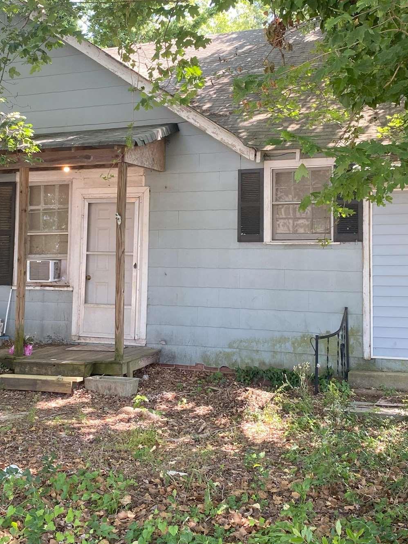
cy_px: 236
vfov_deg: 42.0
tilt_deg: +4.7
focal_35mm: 45
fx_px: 707
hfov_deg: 32.1
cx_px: 177
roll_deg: +0.6
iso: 50
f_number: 1.8
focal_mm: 4.25
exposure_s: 1/122
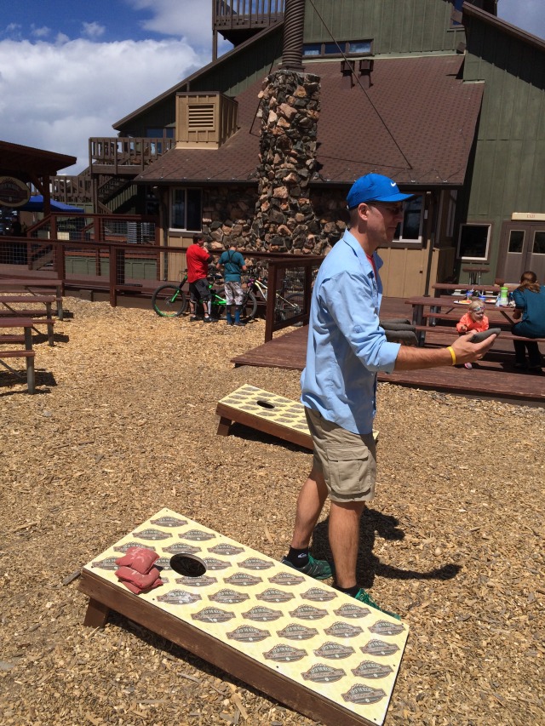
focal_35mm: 29
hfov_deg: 48.2
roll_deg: -2.6
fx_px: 609
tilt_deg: -13.1
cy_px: 363
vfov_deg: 61.7
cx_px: 272
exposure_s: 1/4115
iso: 32
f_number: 2.2
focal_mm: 4.15
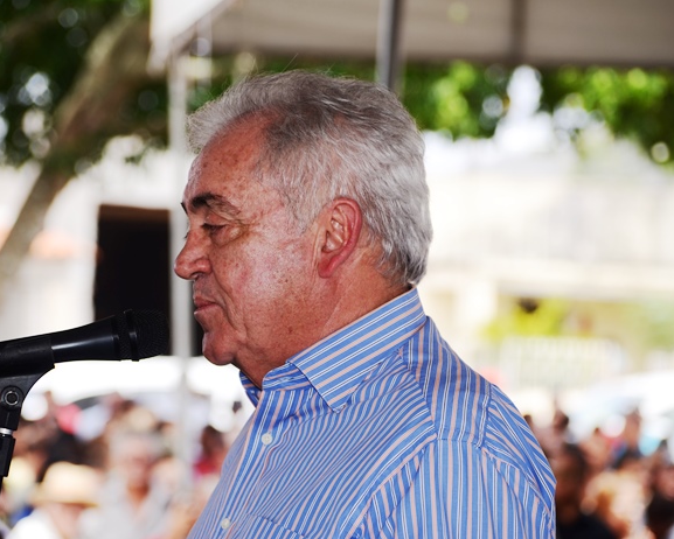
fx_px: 3332
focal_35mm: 167
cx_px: 294
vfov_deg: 9.3
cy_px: 270
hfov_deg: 11.5
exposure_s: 1/250
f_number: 4.5
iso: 100
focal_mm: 98
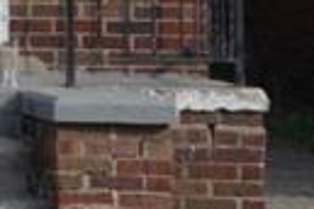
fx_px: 3114
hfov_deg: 5.3
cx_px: -818
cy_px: -343
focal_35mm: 357
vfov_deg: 3.8
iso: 640
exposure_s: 1/3200
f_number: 2.8
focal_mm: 30
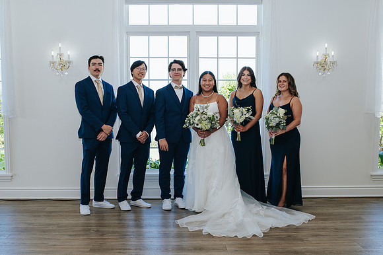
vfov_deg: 30.8
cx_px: 183
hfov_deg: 45.2
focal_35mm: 43
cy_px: 157
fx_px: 460
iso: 220
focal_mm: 35
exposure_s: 1/200
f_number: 3.5
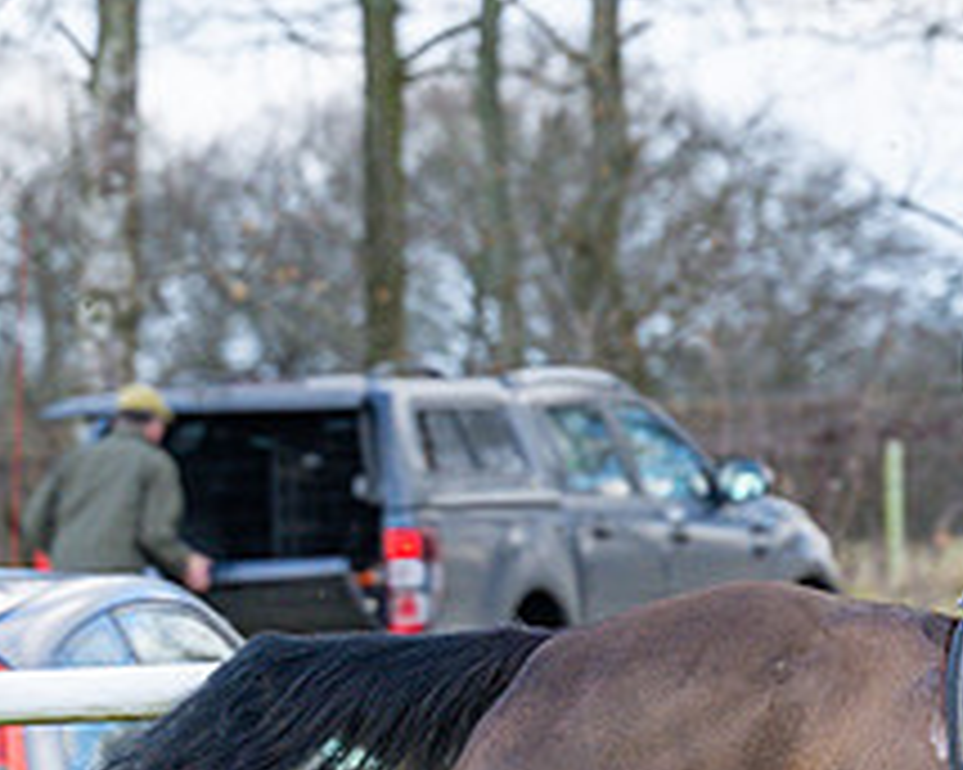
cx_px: 1328
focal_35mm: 504
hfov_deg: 3.8
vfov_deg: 3.1
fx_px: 14358
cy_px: 916
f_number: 4
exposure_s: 1/1000
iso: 500
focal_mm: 110
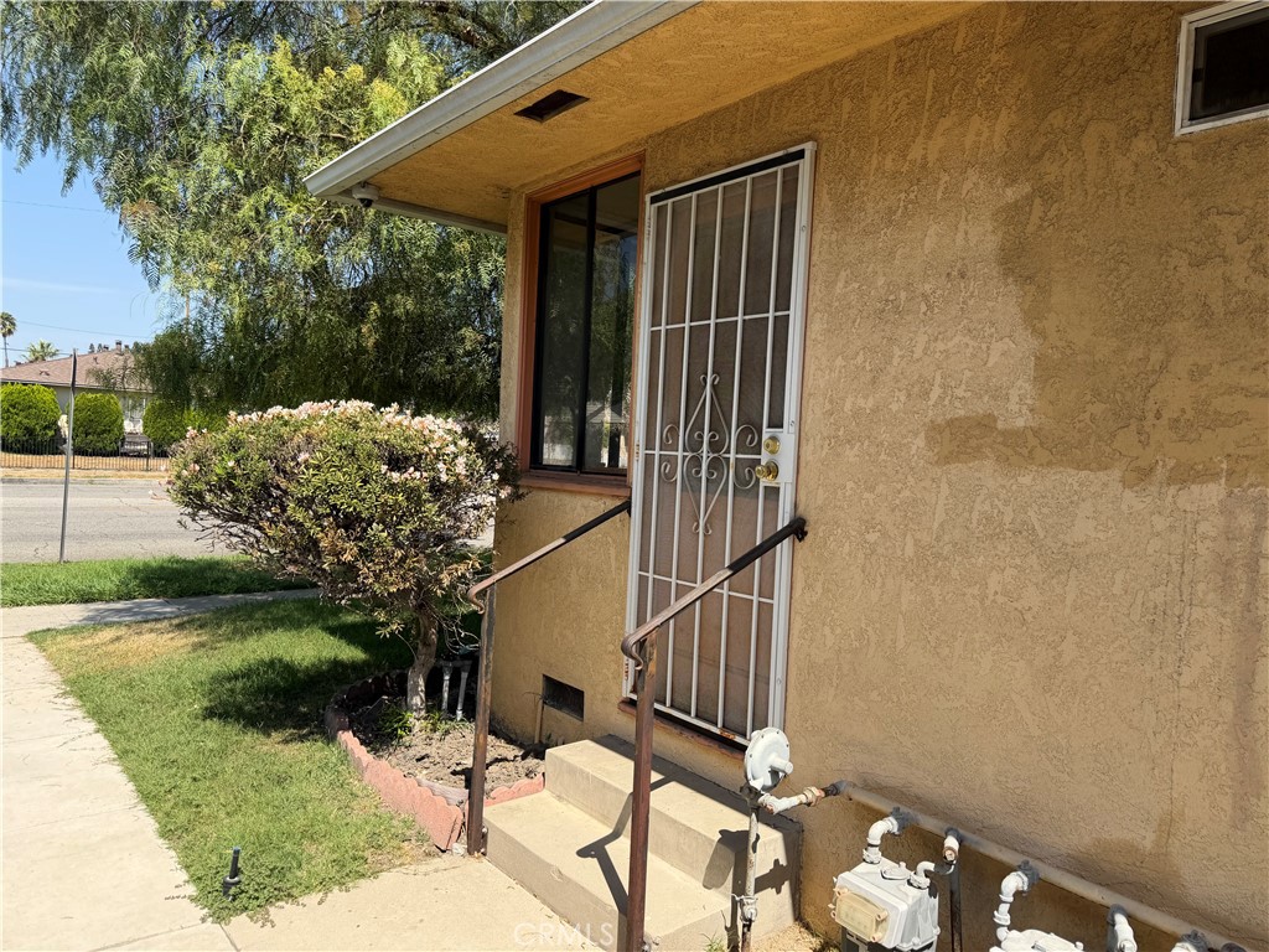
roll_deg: -2.9
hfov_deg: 71.6
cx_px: 634
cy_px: 476
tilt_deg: -0.5
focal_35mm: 24
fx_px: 880
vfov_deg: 56.8
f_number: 1.78
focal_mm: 6.76
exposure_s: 1/2611
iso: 80
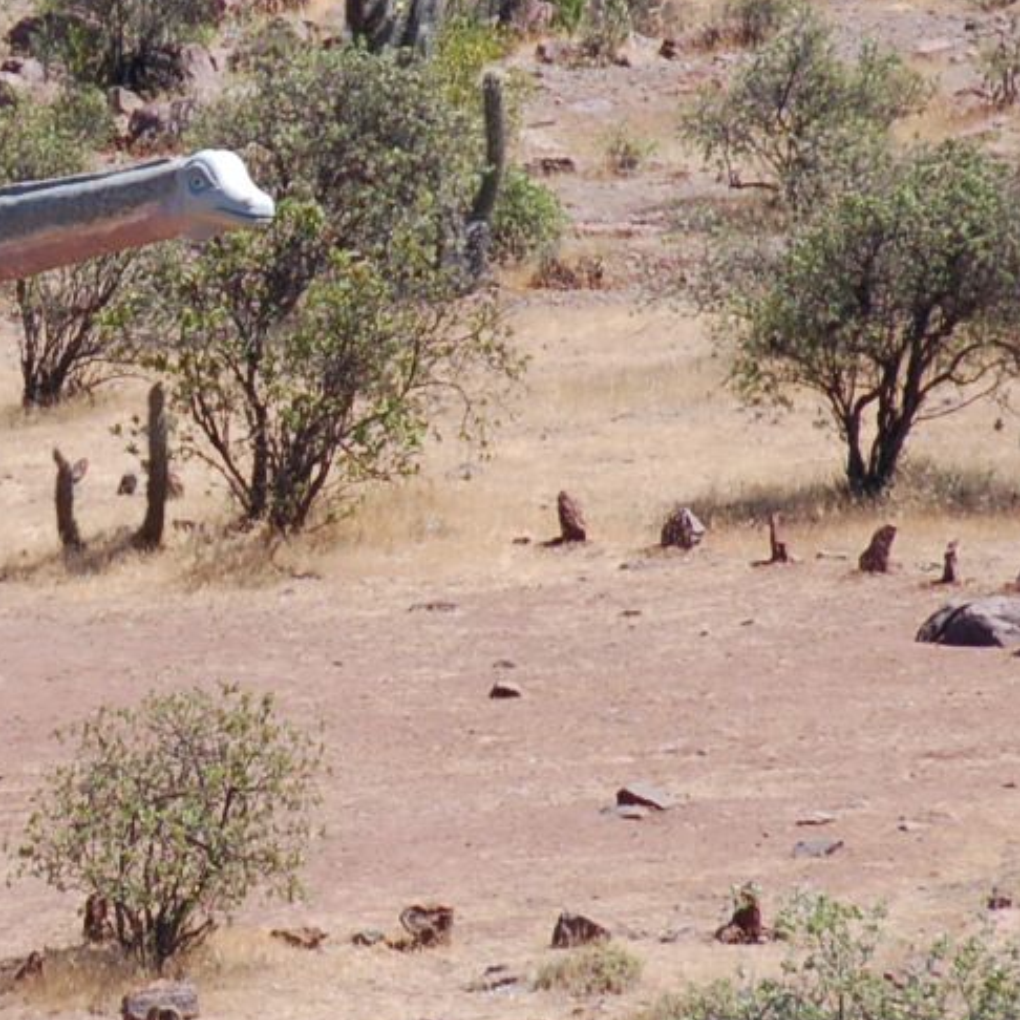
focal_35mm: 532
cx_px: -78
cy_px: 348
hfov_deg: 3.3
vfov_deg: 3.3
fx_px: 17746
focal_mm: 135
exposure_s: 1/2000
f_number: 5.6
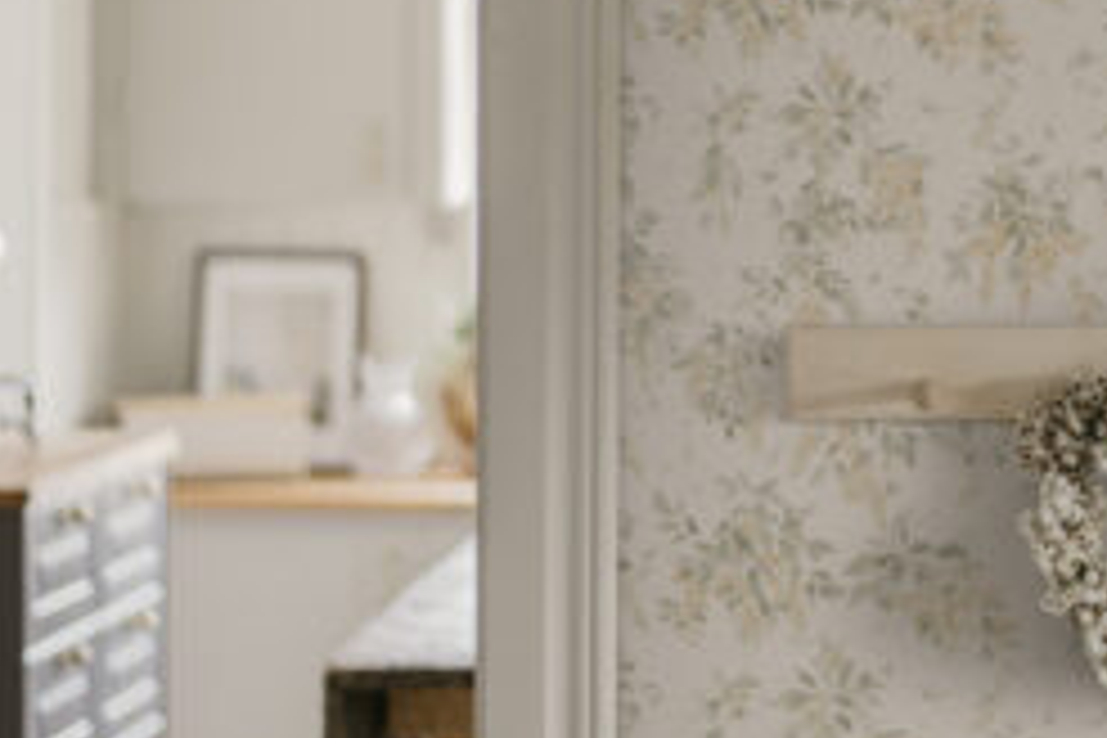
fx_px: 3751
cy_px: 74
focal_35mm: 122
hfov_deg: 16.5
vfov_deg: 11.2
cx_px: 1012
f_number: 2.2
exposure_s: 1/100
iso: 400
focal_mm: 50
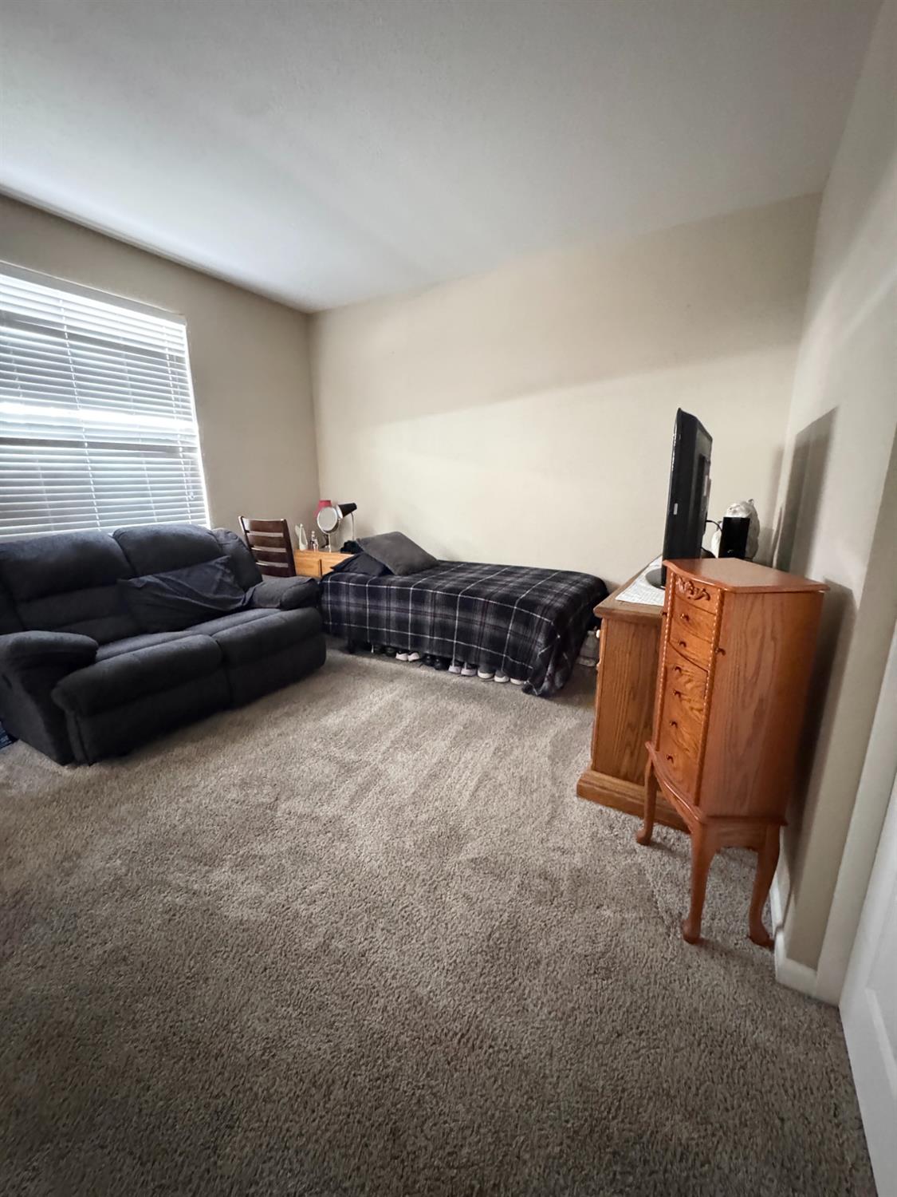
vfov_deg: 102.1
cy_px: 598
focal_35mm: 14
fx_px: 484
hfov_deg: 85.7
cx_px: 448
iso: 1600
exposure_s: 1/40
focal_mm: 2.22
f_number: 2.2
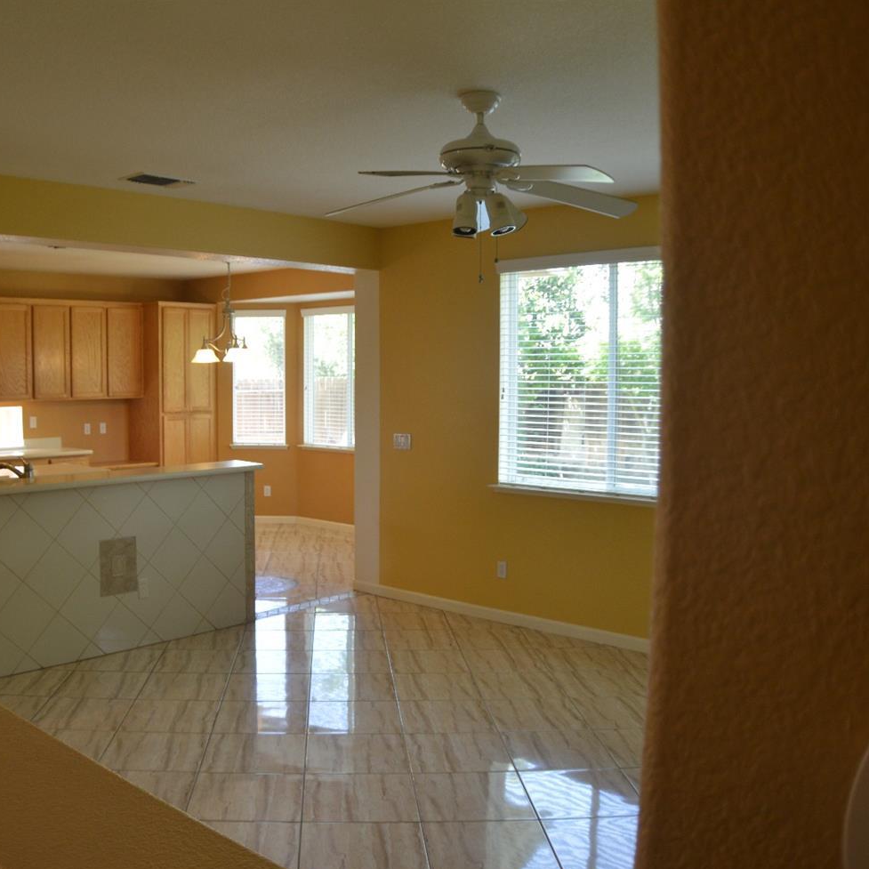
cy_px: 443
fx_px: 1221
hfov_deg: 38.9
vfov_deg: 39.2
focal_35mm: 43
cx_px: 327
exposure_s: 1/60
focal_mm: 22
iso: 400
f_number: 4
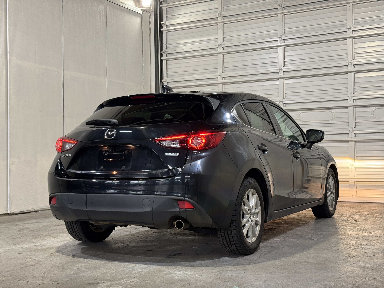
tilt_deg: +1.2
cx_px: 192
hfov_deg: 39.7
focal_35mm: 48
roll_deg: +0.0
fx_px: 532
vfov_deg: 30.3
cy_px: 144
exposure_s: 1/60
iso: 100
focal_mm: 6.76
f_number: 1.78
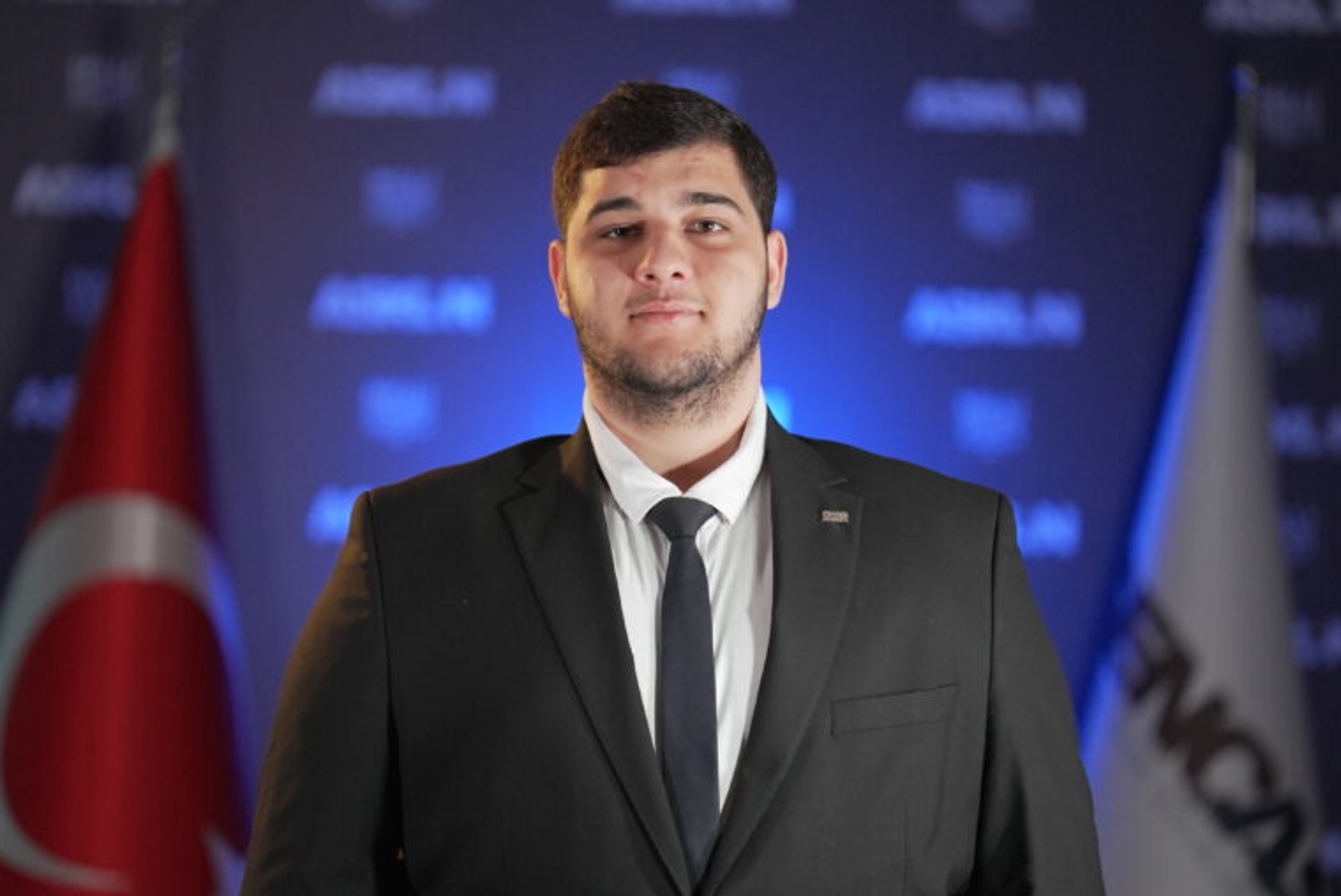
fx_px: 7530
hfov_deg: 10.2
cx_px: 667
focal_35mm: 202
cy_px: 447
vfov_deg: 6.8
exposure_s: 1/500
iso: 4000
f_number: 2.8
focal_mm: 200
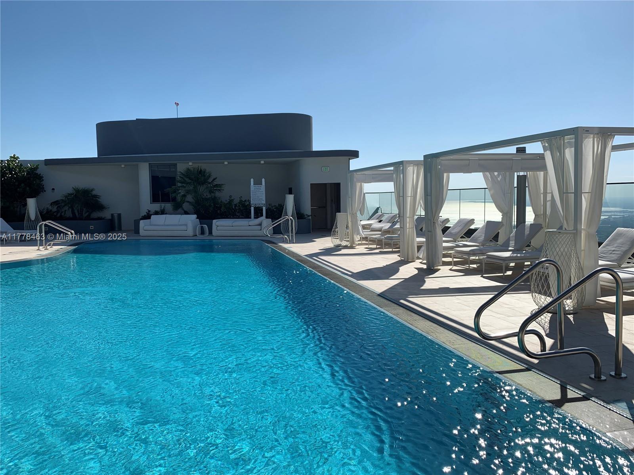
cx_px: 317
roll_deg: +0.8
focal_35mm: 26
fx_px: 476
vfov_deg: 53.1
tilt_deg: -3.5
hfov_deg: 67.3
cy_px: 238
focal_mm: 4.25
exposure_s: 1/2075
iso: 25
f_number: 1.8
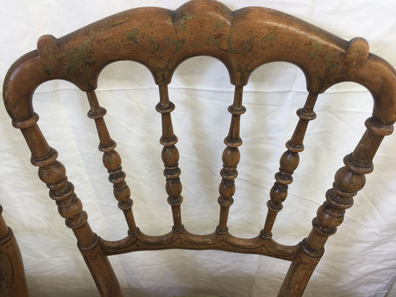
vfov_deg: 48.2
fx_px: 332
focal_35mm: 29
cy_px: 148
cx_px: 198
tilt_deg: -46.2
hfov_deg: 61.7
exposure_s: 1/50
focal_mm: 4.15
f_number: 2.2
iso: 40
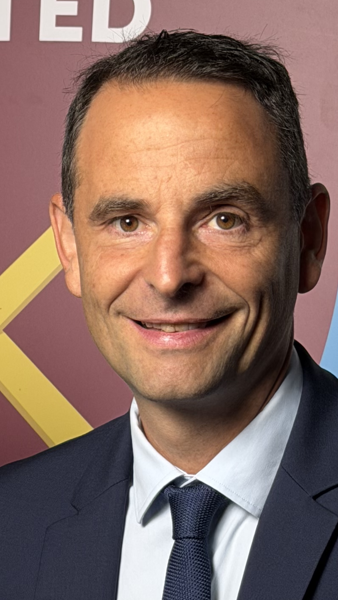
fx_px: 2374
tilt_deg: -2.9
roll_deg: -1.0
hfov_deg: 8.1
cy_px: 408
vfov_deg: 14.4
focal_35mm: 149
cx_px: -78
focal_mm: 6.76
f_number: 1.78
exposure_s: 1/85
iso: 100
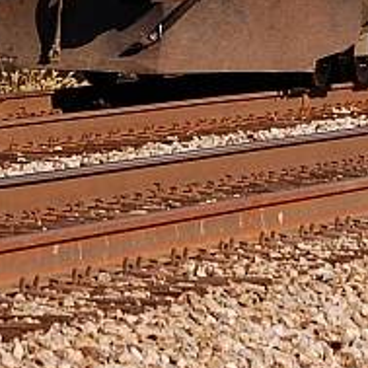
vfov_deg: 2.4
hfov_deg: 2.4
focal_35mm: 725
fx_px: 8724
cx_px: 405
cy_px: -186
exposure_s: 1/500
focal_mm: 105
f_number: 10
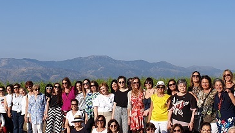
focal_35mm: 62
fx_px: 387
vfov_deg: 19.4
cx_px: 160
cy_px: 40
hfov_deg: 33.5
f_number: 2.4
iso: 50
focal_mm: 4.3
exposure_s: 1/1840
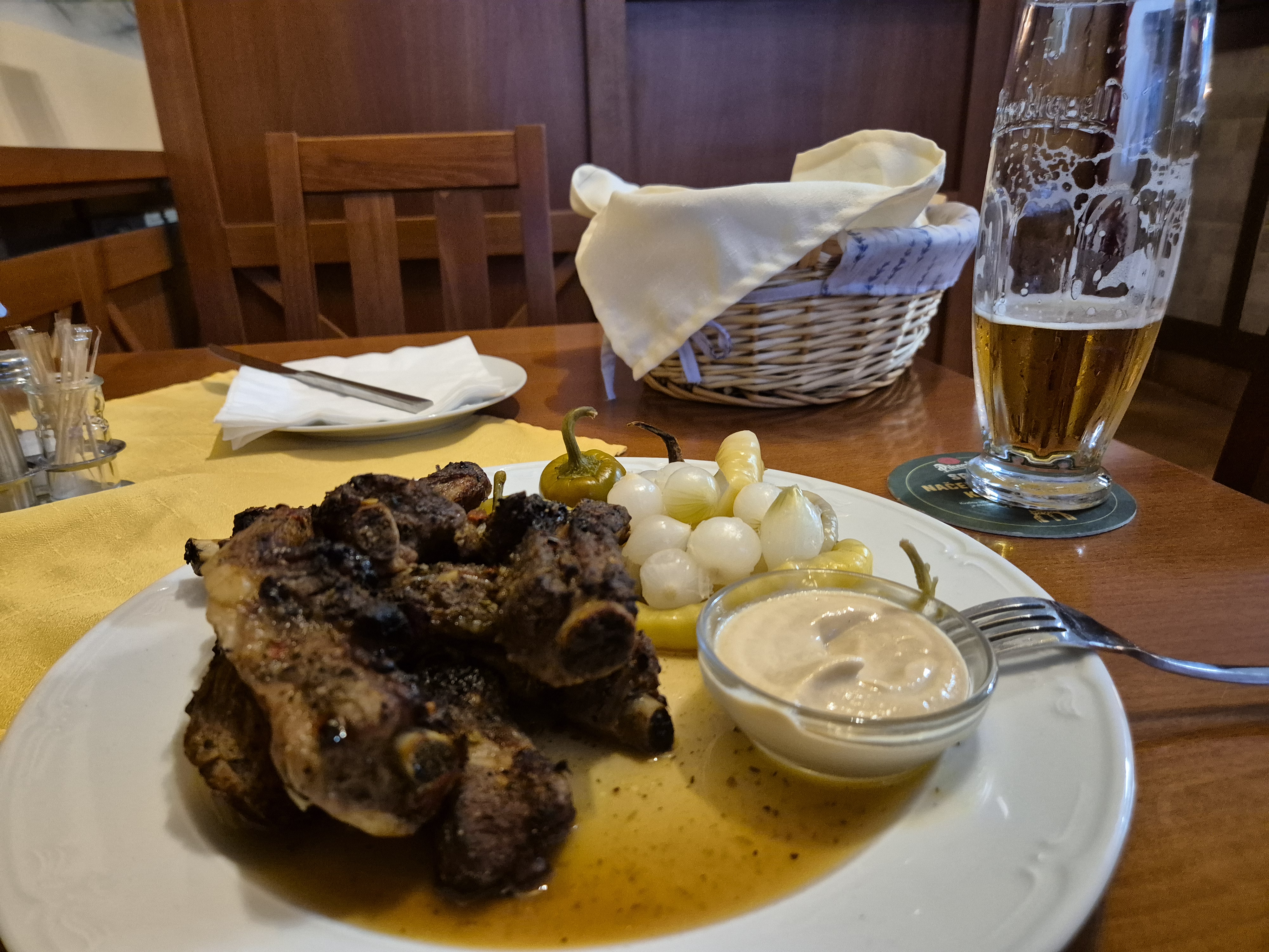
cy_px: 476
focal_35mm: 23
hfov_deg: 73.9
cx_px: 634
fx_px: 843
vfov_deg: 58.9
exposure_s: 1/100
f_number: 1.8
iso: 1600
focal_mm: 5.4
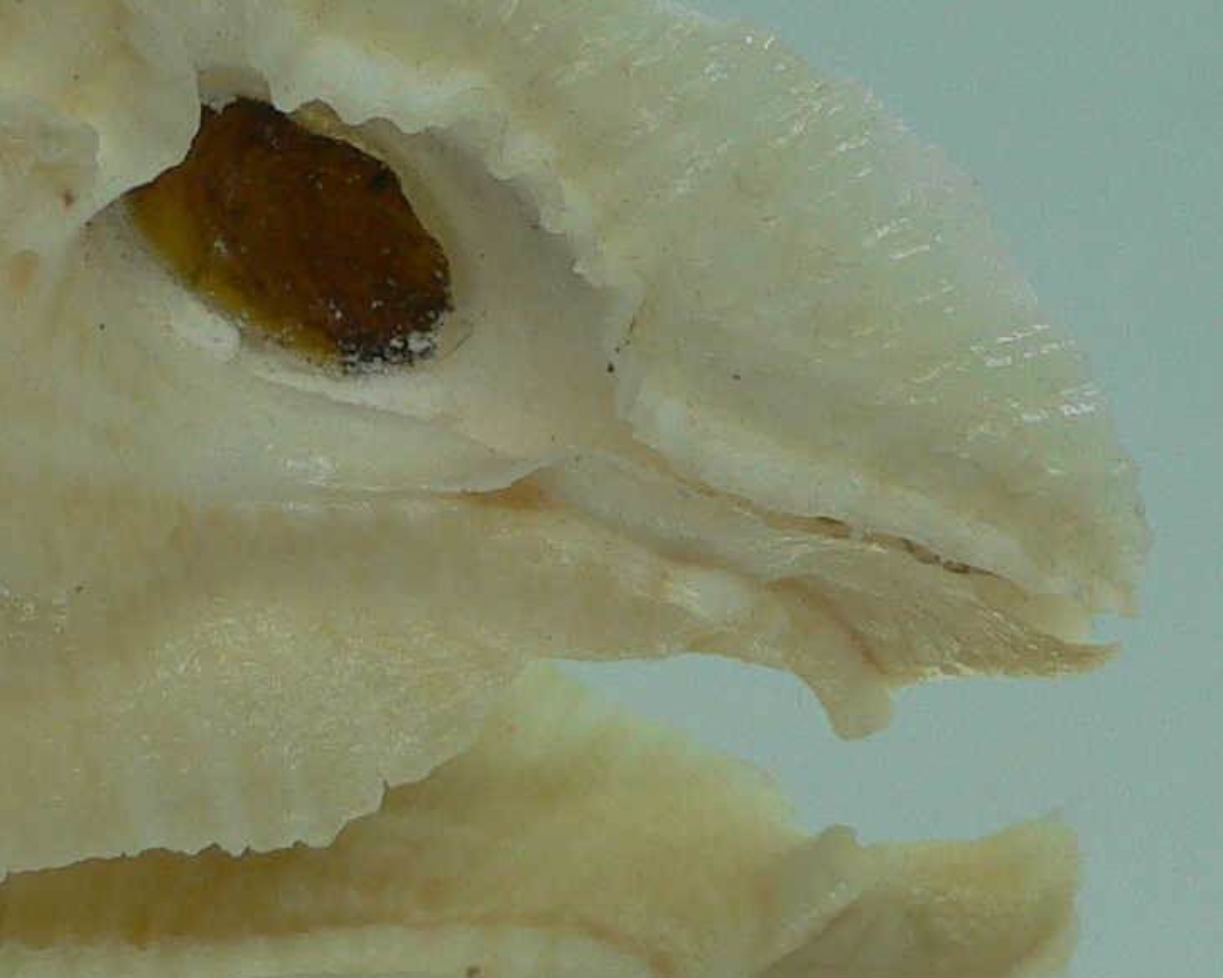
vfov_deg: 16.2
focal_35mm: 95
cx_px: 322
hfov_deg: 20.0
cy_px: 479
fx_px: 3439
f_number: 2.8
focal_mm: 4.6
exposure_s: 1/60
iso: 80
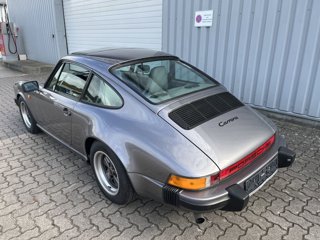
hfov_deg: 67.3
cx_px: 160
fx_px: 240
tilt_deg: -18.8
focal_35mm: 26
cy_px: 120
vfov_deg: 53.1
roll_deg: +0.2
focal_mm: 5.1
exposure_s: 1/696
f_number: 1.6
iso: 50
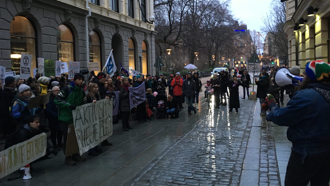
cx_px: 164
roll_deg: +2.5
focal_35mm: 32
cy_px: 75
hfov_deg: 61.0
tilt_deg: -4.9
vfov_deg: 36.5
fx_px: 280
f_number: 2.2
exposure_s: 1/33
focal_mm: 4.15
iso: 200
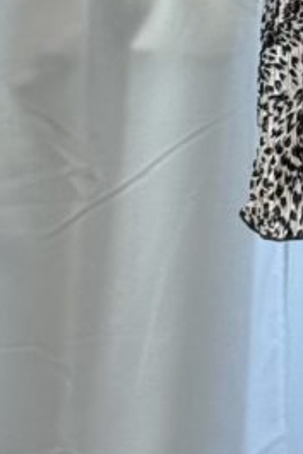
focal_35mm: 241
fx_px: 3038
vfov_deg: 8.1
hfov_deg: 5.5
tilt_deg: -4.0
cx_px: 693
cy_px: -487
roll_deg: -0.4
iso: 80
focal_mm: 6.76
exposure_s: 1/253
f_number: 1.78
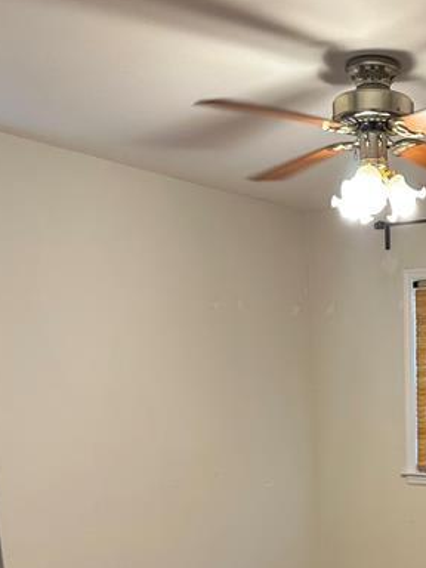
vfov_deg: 36.0
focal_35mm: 48
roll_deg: +0.6
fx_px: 788
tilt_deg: -14.1
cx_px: 416
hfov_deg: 28.6
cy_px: 561
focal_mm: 6.86
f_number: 1.78
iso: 160
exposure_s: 1/60
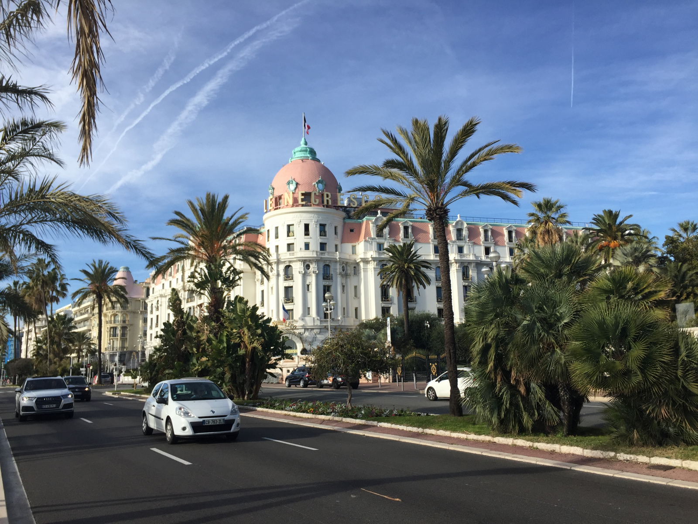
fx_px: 585
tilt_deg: +9.8
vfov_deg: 48.2
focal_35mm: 29
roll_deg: +1.1
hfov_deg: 61.7
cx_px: 349
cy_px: 262
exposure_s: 1/1464
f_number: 2.2
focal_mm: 4.15
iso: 32
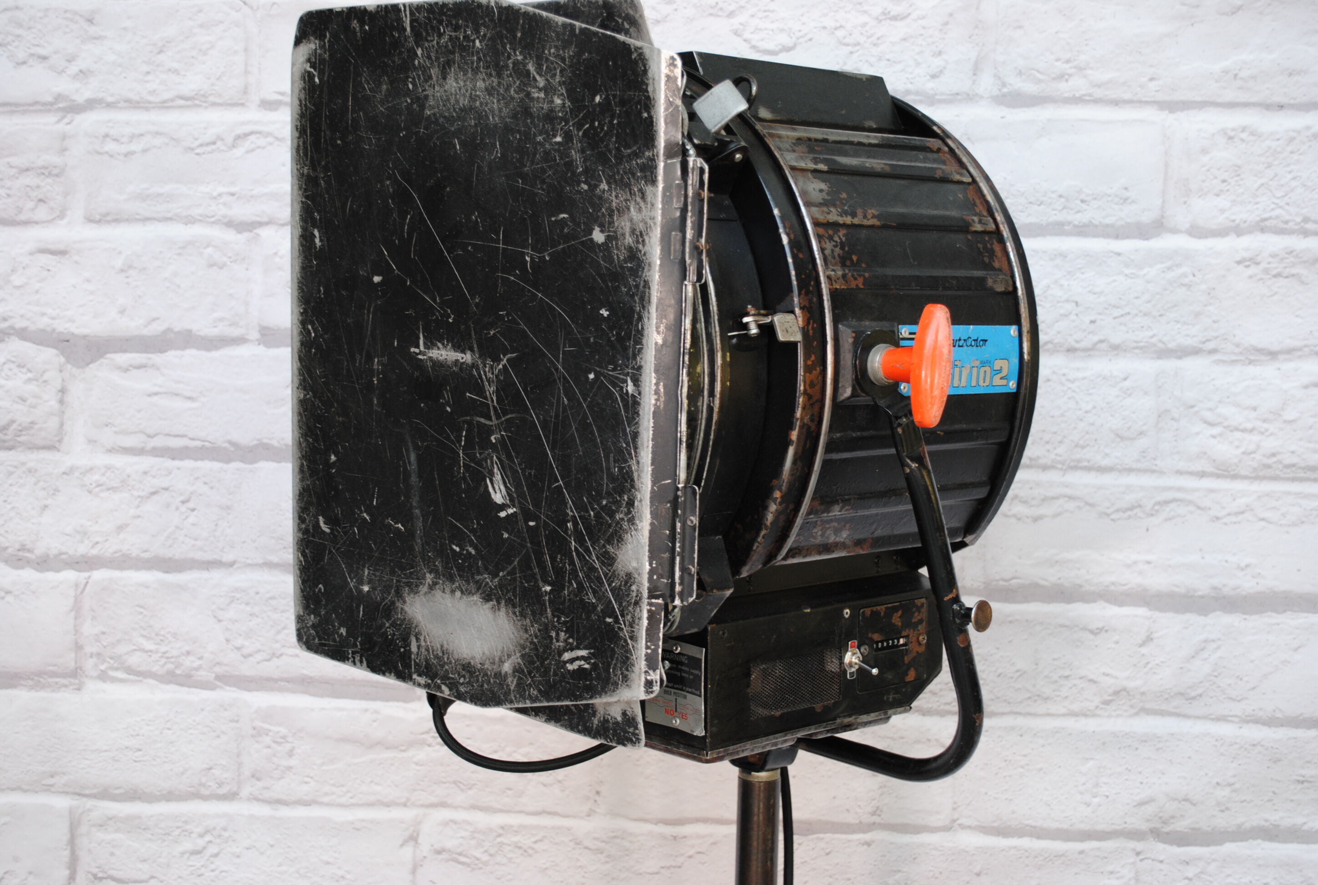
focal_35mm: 48
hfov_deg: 41.0
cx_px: 659
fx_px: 1761
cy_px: 442
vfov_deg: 28.2
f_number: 4.8
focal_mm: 32
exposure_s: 1/30
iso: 200
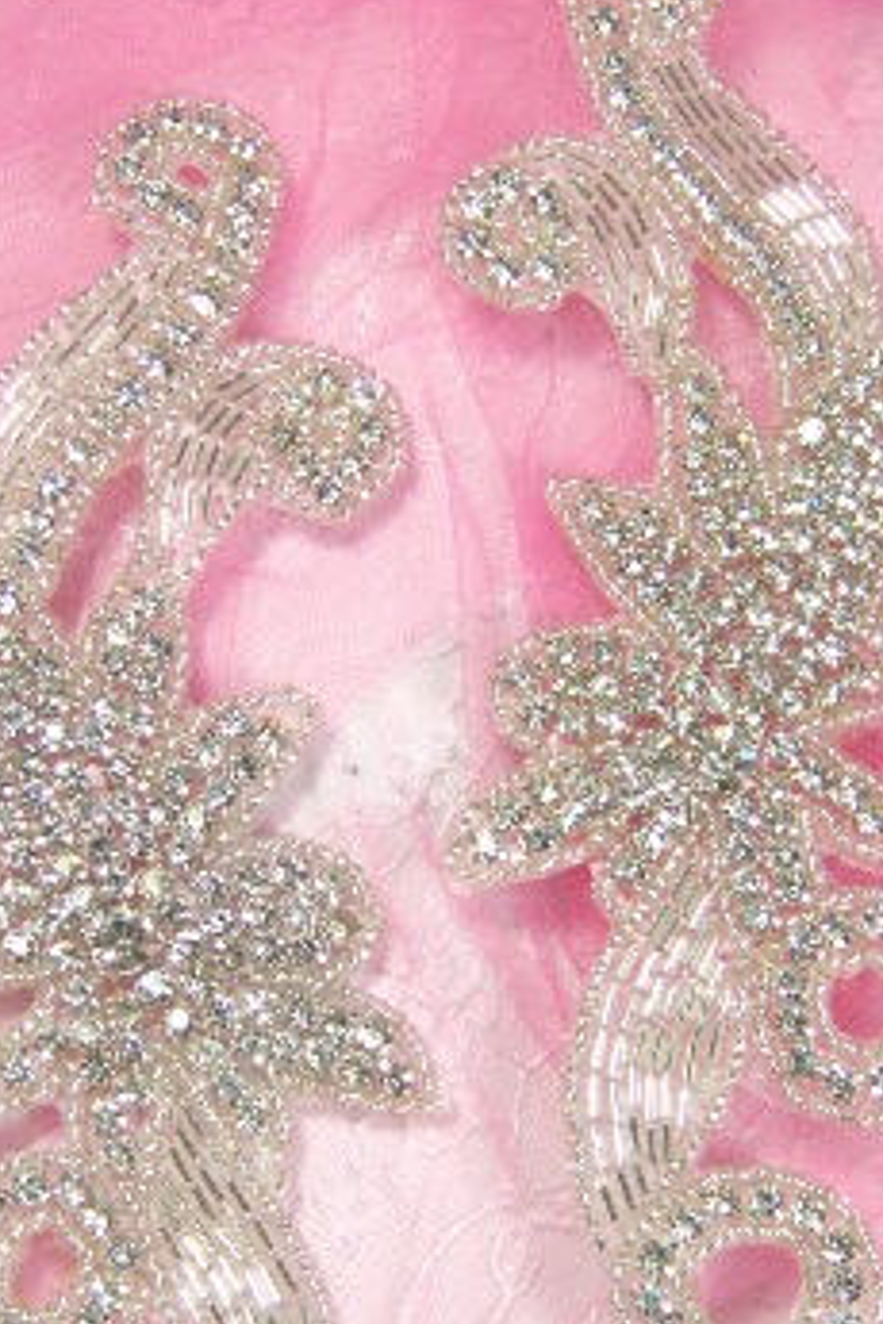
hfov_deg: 16.5
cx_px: 405
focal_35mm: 83
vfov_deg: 24.4
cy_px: 844
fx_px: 3053
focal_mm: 9.36
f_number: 3.2
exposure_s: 1/50
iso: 70
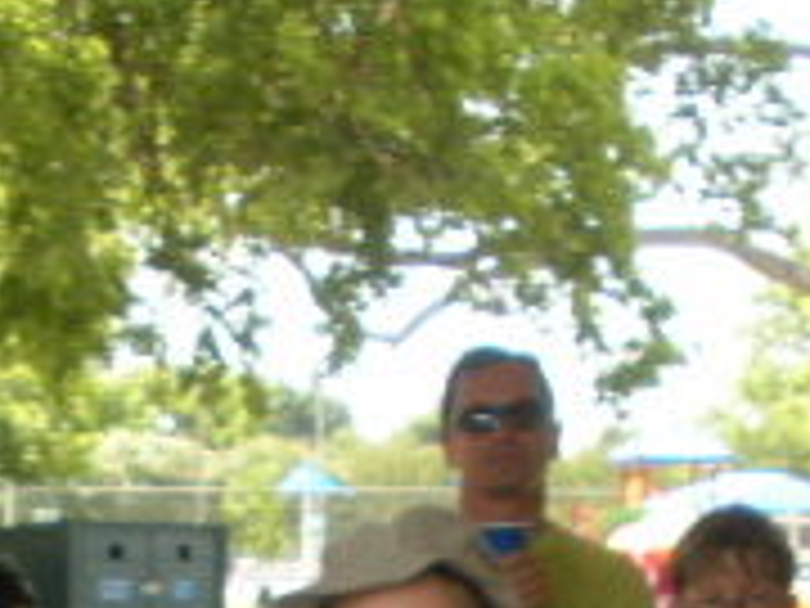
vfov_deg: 8.7
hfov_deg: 12.3
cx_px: 284
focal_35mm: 160
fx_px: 3744
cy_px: 1261
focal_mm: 6.3
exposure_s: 1/148
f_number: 3.5
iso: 88
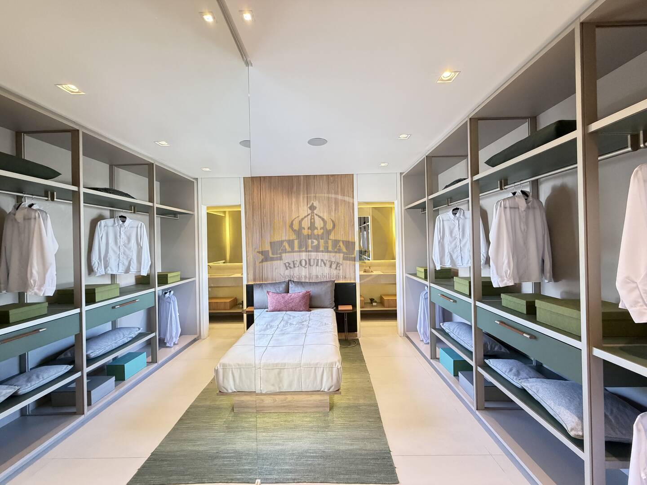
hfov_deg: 102.1
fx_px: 262
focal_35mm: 14
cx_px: 324
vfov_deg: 85.7
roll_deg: +1.3
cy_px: 242
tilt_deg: +0.1
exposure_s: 1/60
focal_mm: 2.22
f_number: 2.2
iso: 500
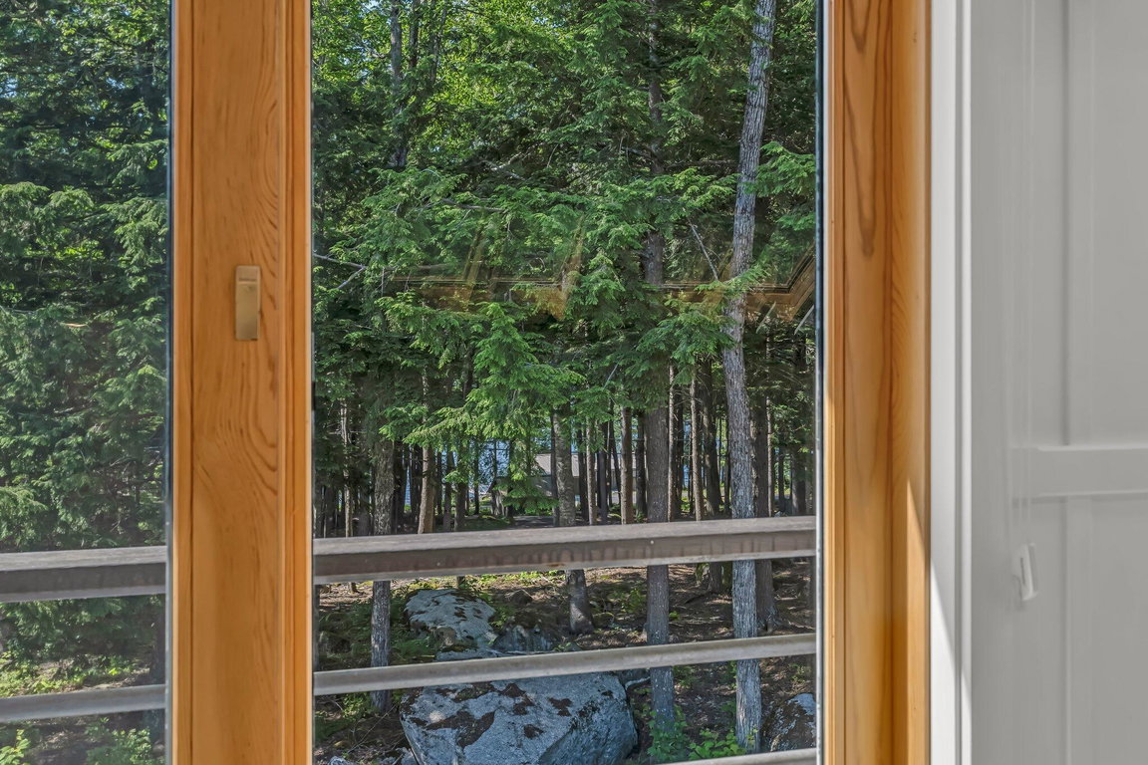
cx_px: 574
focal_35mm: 35
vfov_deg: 37.9
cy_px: 382
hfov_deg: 54.4
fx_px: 1116
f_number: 8
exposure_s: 1/50
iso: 640
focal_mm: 35
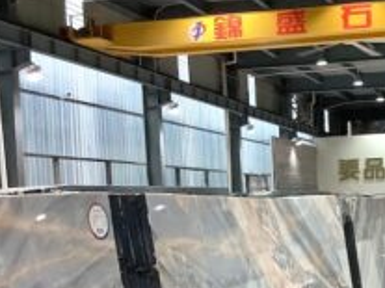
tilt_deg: -2.4
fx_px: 734
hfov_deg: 28.0
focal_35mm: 66
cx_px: 368
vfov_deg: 21.9
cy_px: 238
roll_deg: +0.9
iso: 160
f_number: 2.4
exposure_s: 1/50
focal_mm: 3.3
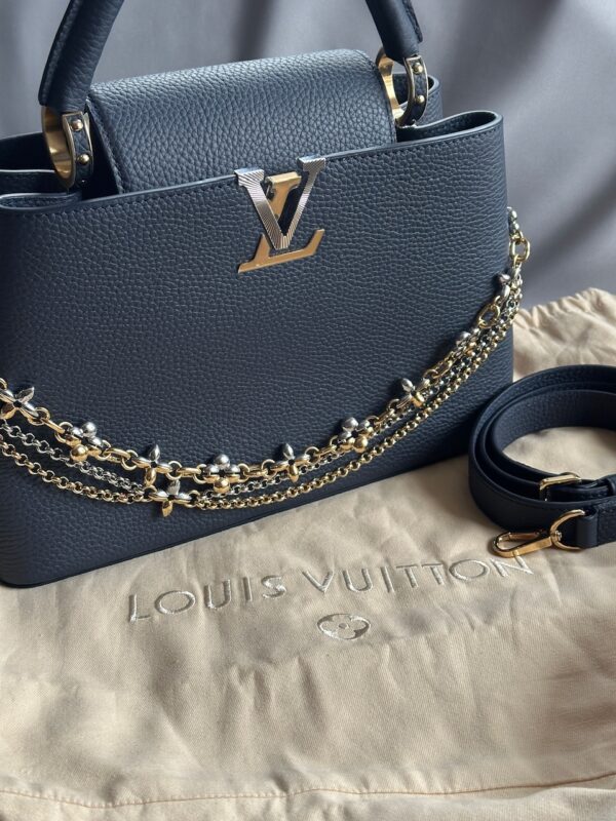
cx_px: 308
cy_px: 410
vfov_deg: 39.7
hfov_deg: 30.3
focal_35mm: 48
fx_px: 1139
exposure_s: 1/60
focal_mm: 6.86
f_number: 1.78
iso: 200
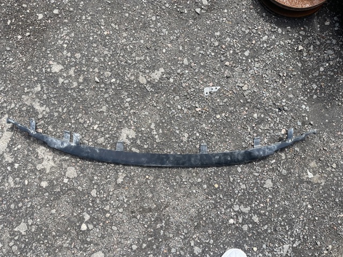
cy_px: 128
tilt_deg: -82.2
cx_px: 172
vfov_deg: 54.8
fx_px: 248
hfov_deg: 69.4
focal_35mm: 25
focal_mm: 5.1
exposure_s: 1/908
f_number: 1.6
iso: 32
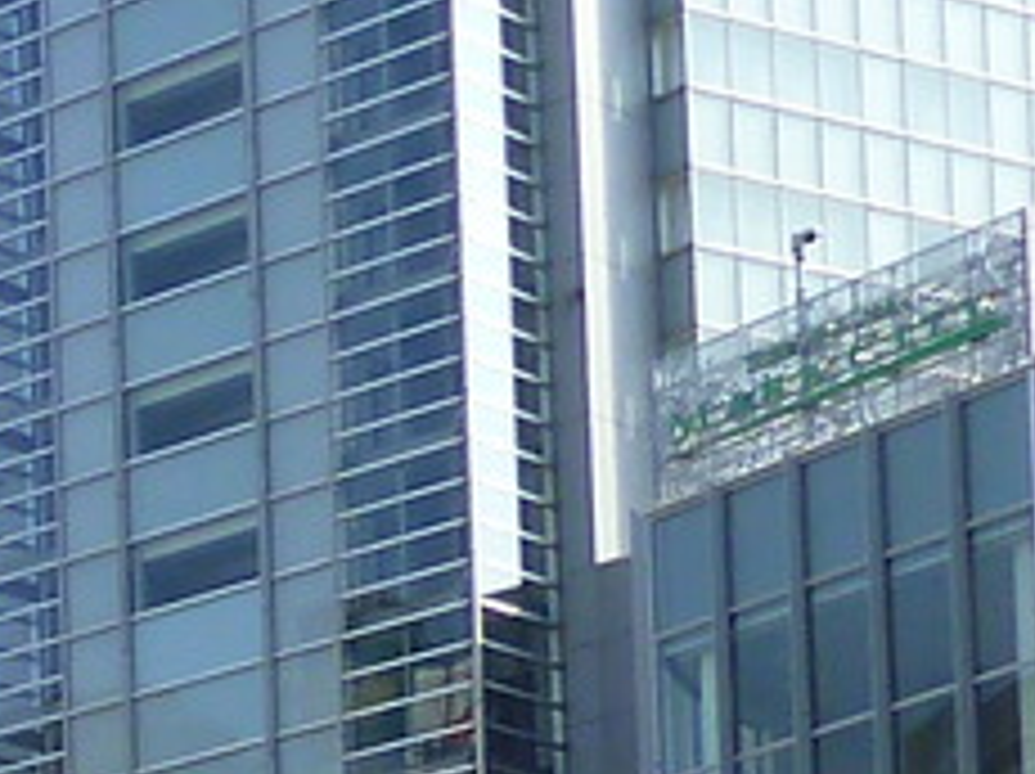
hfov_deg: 9.4
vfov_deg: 7.7
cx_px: -1854
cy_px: 2048
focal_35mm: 174
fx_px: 5197
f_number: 4
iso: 80
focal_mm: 4.1
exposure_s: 1/320
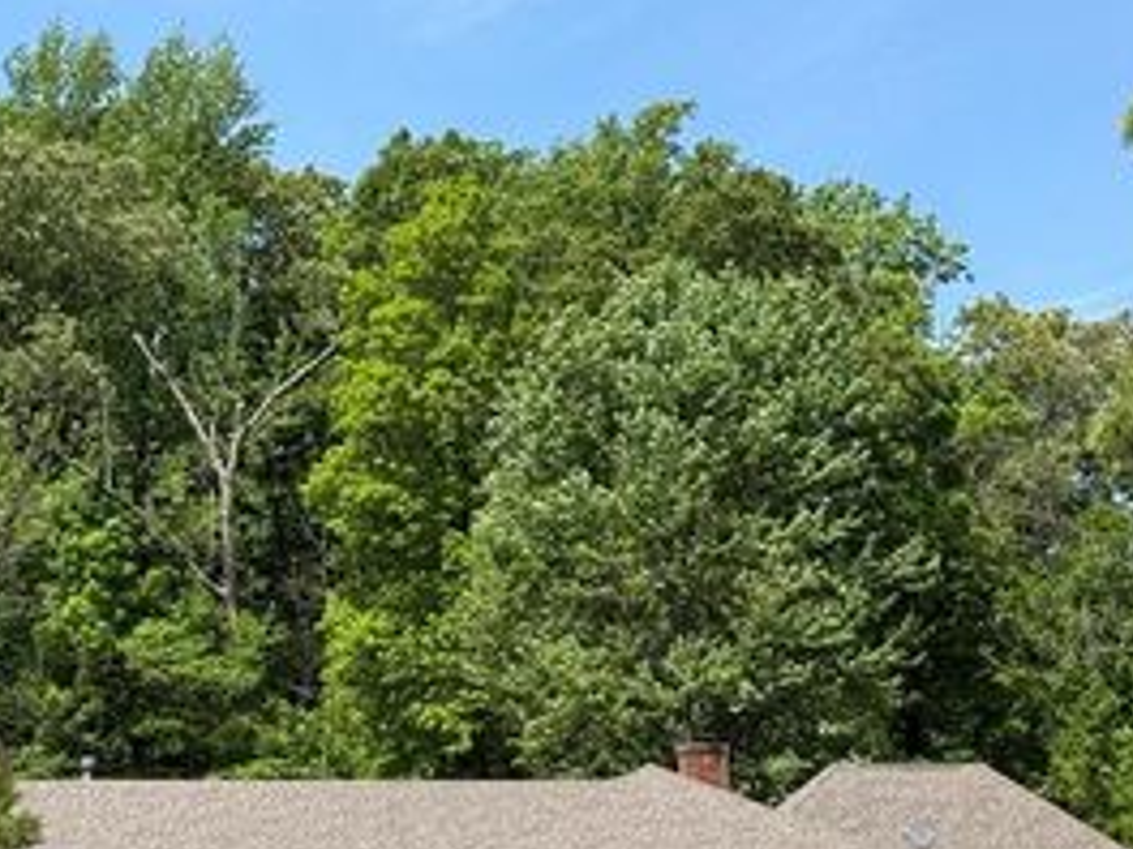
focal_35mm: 91
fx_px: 2978
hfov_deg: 21.5
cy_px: 714
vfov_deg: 16.1
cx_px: 399
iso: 80
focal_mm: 6.76
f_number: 1.78
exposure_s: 1/3378
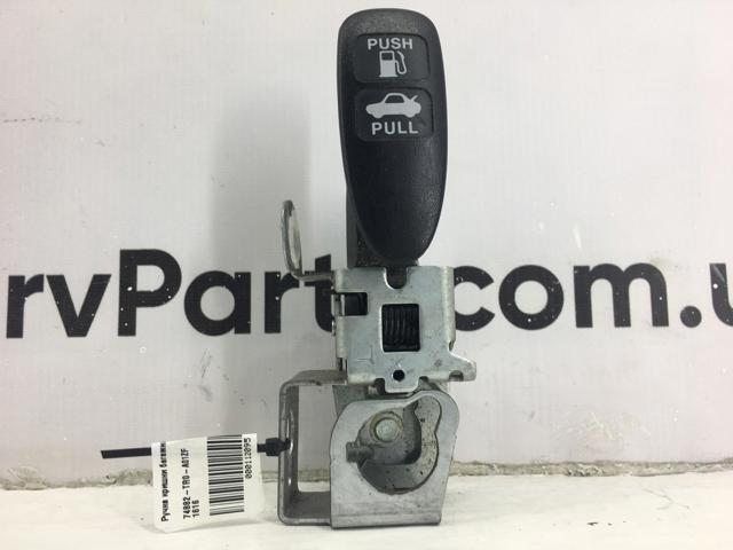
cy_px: 275
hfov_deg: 61.7
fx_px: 614
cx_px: 366
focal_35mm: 29
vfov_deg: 48.2
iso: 25
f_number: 2.2
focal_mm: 4.15
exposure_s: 1/50
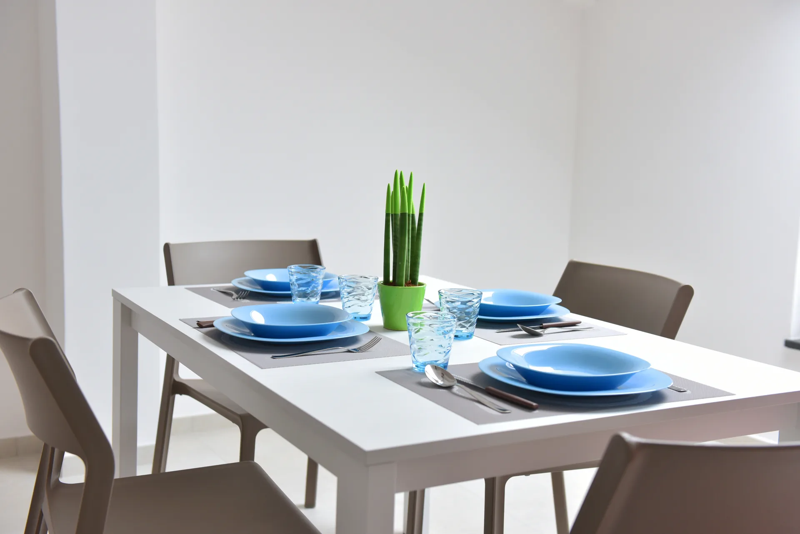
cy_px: 267
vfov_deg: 30.5
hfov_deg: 44.5
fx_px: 978
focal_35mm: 44
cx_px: 400
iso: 1000
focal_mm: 44
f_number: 5
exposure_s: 1/125
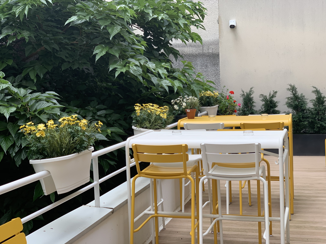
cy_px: 122
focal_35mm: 52
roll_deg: +1.8
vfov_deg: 28.0
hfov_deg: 36.8
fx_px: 490
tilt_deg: -3.7
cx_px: 163
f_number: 2.4
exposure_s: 1/122
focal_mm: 6
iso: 25
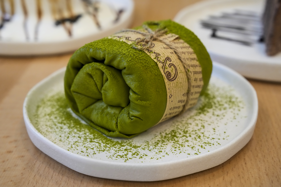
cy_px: 94
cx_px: 140
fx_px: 414
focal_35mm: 53
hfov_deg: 37.5
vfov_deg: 25.5
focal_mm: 53
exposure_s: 1/125
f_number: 6.3
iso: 3200
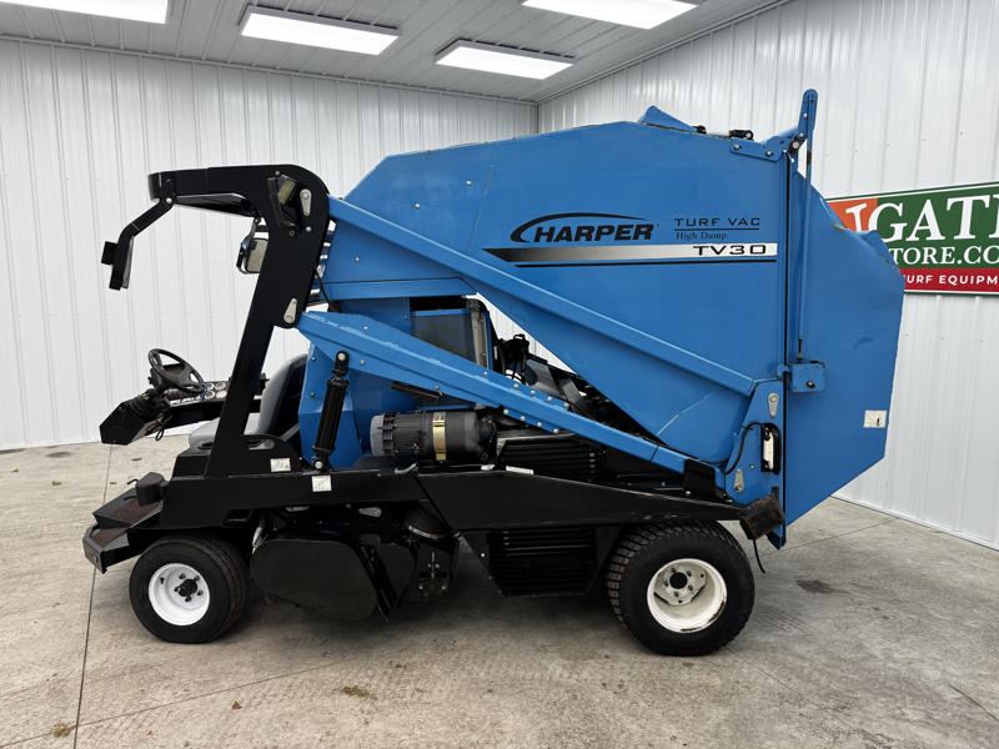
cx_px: 500
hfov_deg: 71.6
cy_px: 374
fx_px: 693
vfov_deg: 56.8
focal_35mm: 24
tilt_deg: -9.5
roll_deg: -0.4
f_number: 1.78
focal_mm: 6.76
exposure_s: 1/120
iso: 100
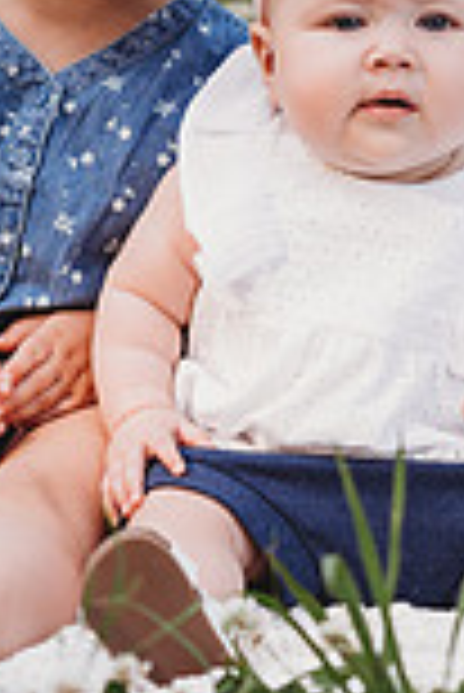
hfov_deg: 5.5
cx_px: 63
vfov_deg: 8.2
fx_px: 4784
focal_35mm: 248
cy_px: -270
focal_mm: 85
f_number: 2.8
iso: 100
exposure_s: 1/200
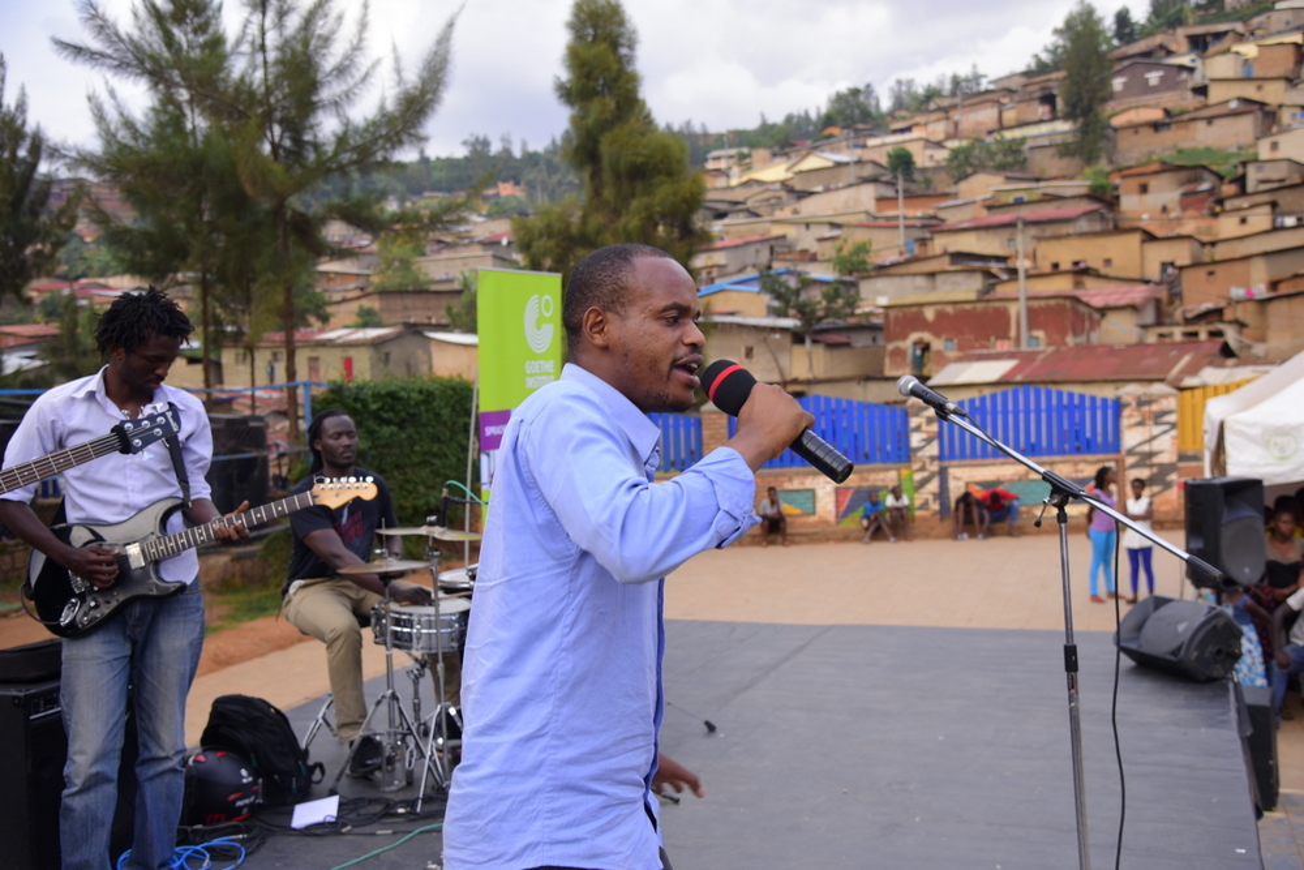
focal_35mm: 38
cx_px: 652
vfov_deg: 35.1
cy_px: 435
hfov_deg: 50.7
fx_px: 1377
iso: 320
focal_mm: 38
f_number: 4.5
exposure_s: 1/200
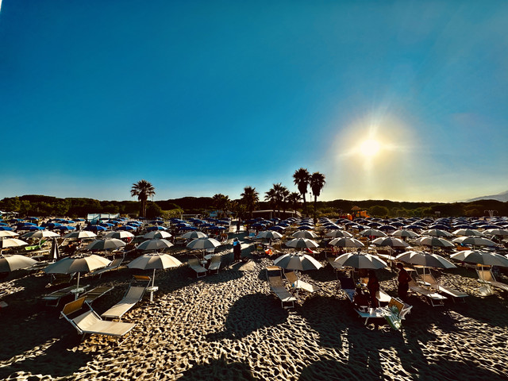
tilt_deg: +6.0
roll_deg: +0.0
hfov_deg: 102.1
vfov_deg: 85.7
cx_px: 254
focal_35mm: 14
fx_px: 205
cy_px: 190
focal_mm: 2.22
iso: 50
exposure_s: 1/5291
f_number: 2.2
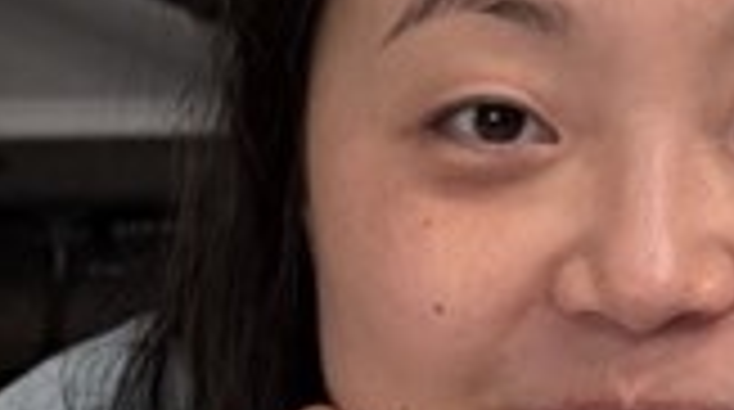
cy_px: 1487
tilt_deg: -36.6
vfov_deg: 5.6
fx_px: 3750
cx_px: 239
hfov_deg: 11.2
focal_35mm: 193
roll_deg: +1.8
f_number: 1.78
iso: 320
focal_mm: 6.76
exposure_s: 1/60
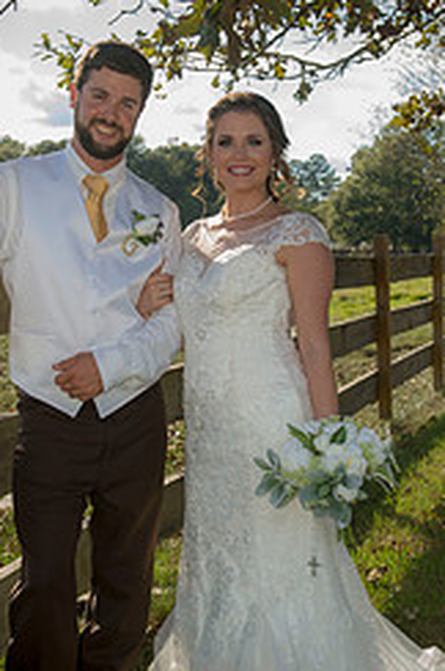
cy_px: 360
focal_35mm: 70
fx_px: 1302
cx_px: 199
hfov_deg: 19.4
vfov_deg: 28.9
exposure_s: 1/250
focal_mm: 38
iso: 200
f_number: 6.3
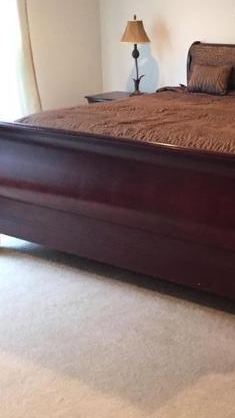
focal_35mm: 58
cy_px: 130
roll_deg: +1.3
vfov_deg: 35.6
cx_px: 232
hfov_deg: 20.1
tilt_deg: -12.9
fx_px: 643
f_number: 2.2
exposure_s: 1/30
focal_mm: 4.15
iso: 250
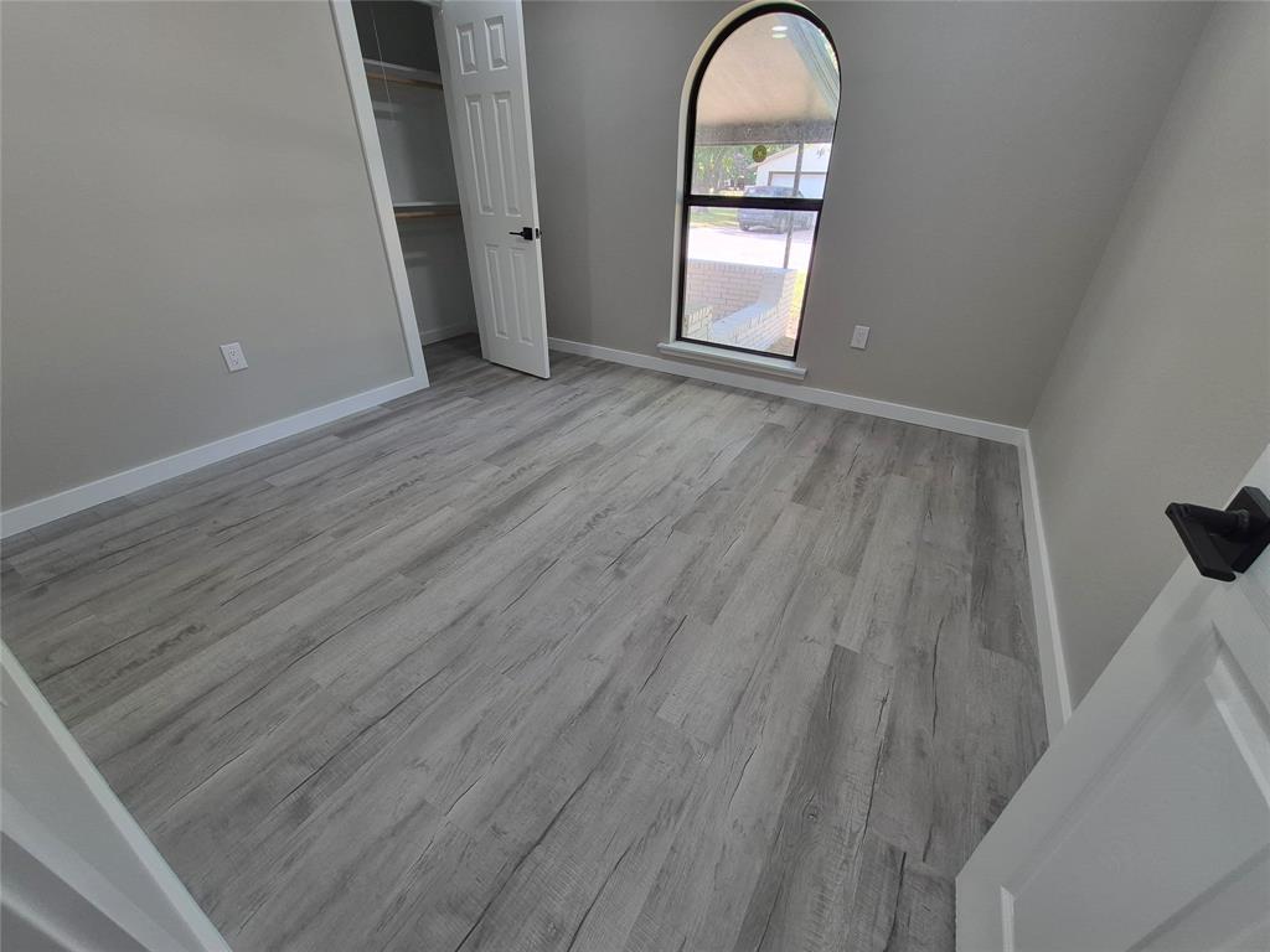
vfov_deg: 89.9
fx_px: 477
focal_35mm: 13
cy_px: 476
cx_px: 635
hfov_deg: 106.2
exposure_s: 1/60
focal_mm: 1.74
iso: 100
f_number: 2.2
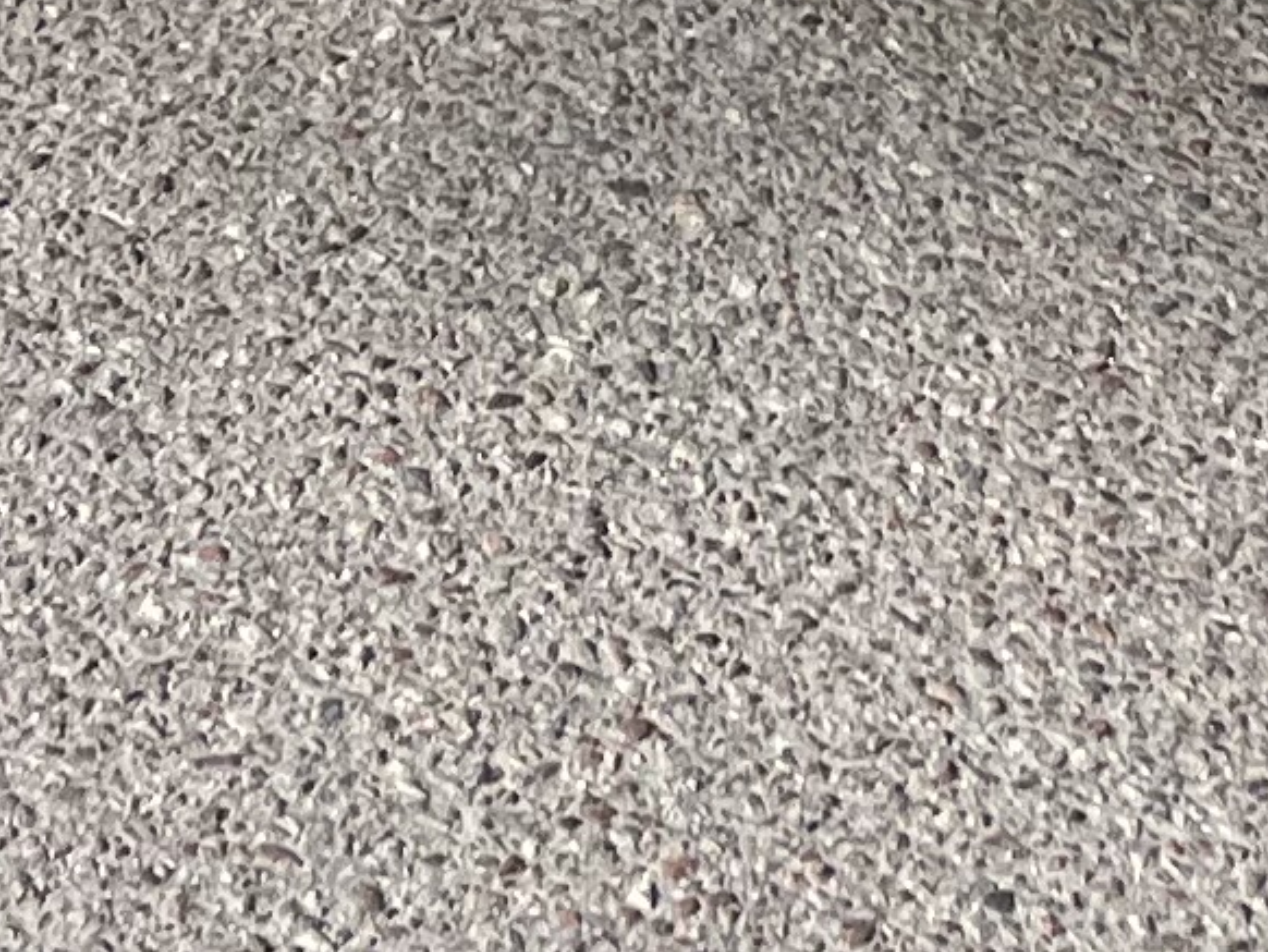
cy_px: -1442
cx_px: 603
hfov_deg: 11.0
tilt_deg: -14.5
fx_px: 6596
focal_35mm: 180
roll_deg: +0.9
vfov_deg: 7.6
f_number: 1.5
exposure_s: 1/4444
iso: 50
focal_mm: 5.7
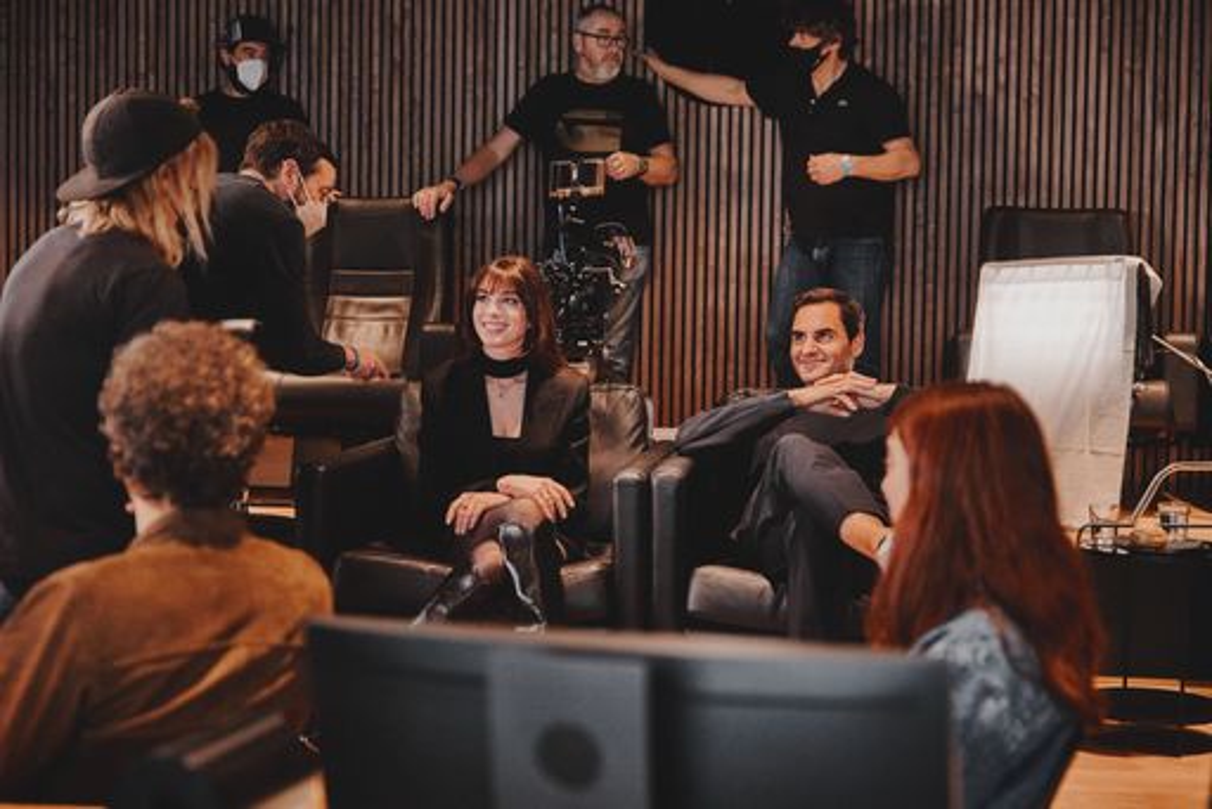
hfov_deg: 36.2
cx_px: 606
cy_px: 404
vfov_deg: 24.7
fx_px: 1853
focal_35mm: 55
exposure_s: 1/100
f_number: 2.8
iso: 3200
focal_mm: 55
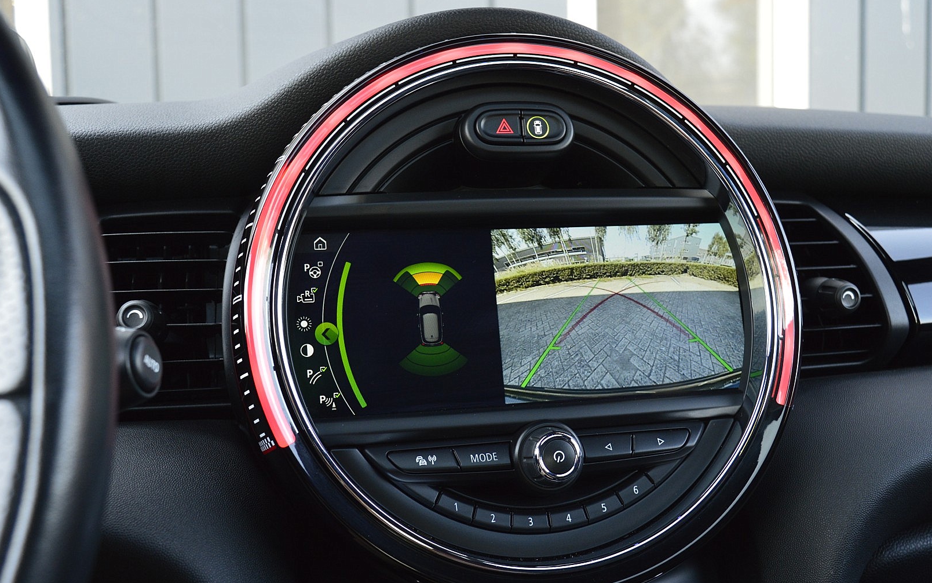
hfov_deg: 52.7
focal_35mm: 37
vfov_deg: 34.4
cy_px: 308
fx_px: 940
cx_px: 469
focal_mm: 24
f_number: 6.3
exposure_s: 1/60
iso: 800
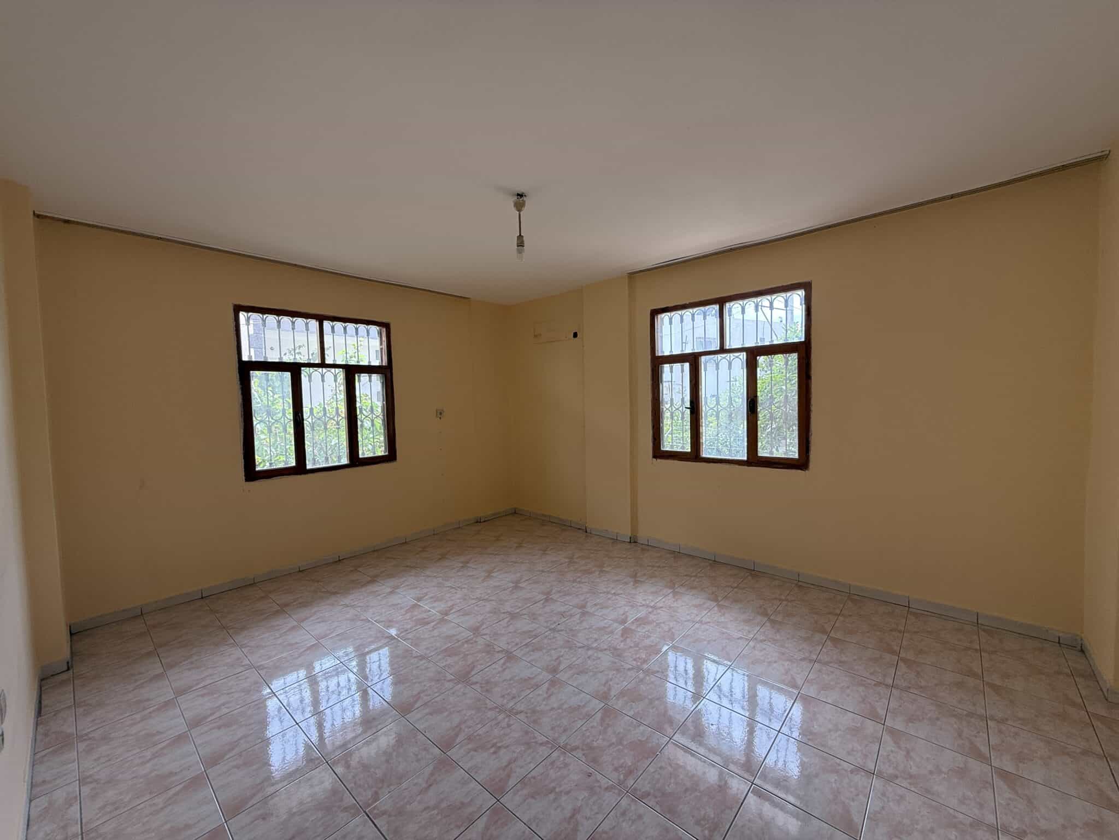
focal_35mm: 14
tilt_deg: -2.9
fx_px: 453
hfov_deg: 102.1
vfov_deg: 85.7
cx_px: 560
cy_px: 420
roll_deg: +1.1
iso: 64
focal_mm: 2.22
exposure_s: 1/126
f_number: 2.2
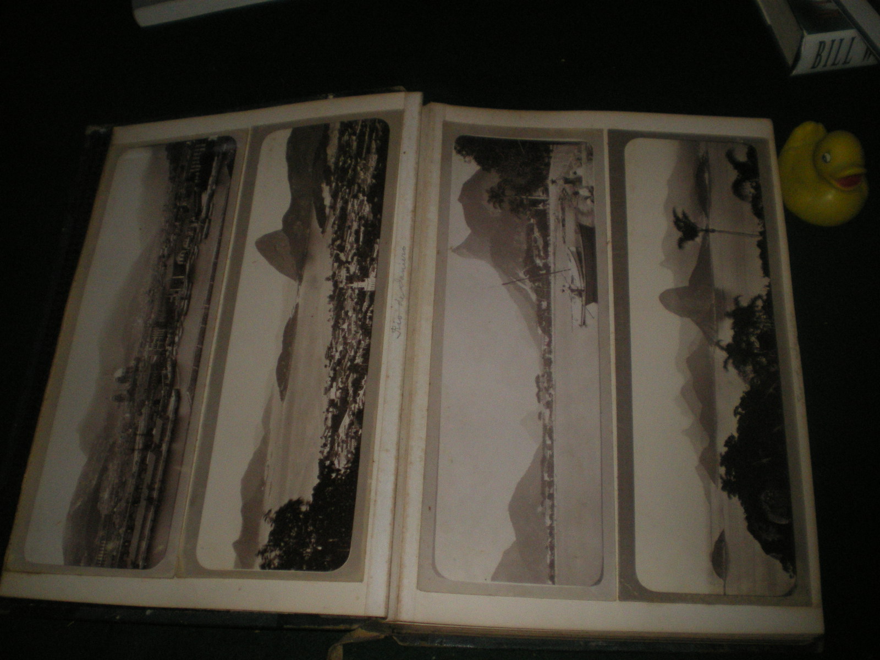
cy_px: 330
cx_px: 440
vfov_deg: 37.7
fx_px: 966
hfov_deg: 49.0
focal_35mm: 38
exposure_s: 1/50
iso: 320
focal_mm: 6.3
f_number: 3.1
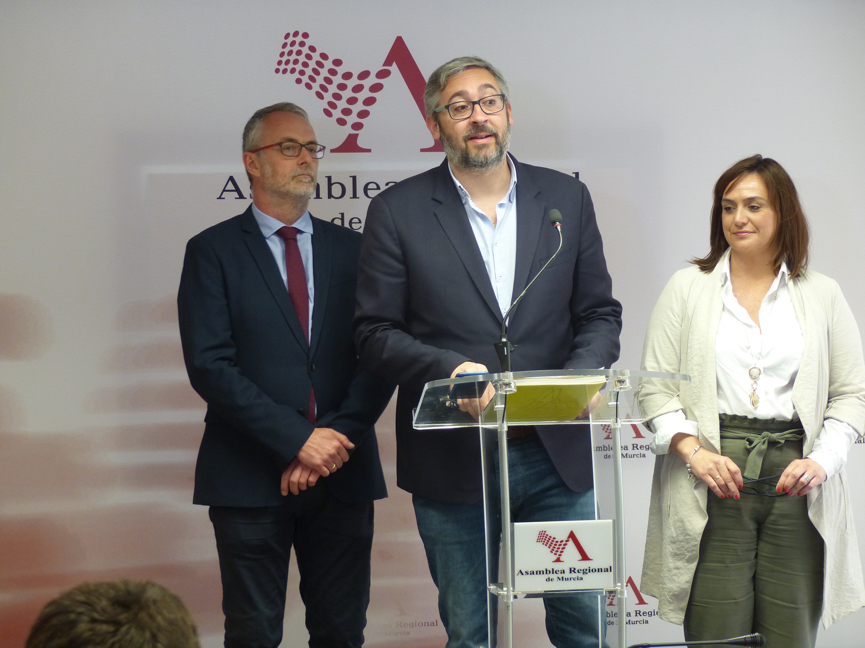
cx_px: 432
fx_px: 2799
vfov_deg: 13.2
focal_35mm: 112
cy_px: 324
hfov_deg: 17.6
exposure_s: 1/60
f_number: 2.8
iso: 250
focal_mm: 20.1
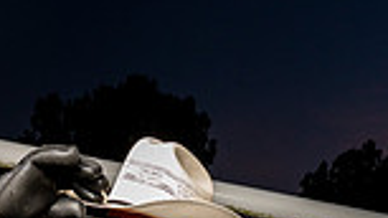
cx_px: 66
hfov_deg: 27.9
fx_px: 761
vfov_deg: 12.2
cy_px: 558
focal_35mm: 74
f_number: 8
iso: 800
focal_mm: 24
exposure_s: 1/250
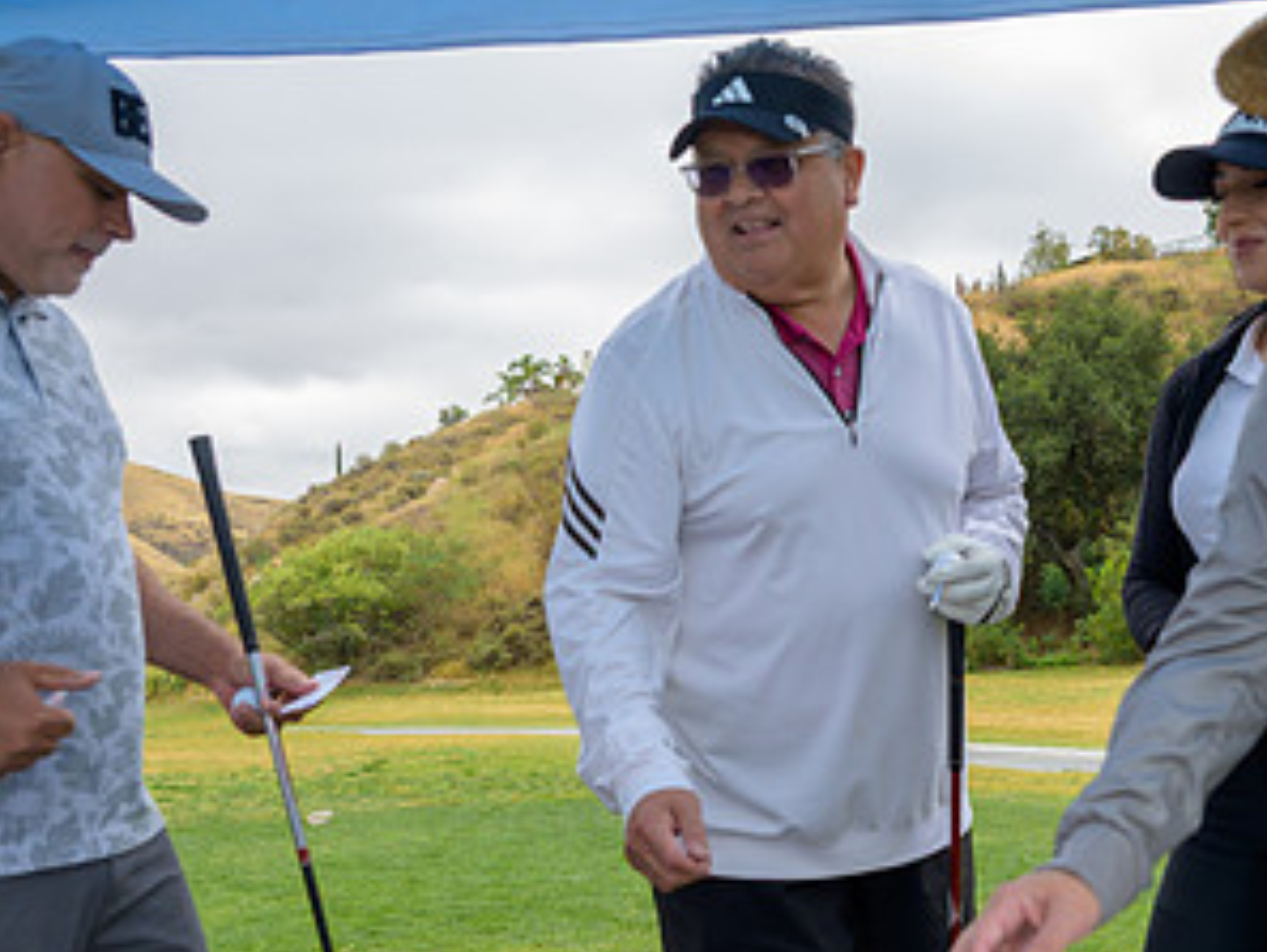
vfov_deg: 32.1
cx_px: 896
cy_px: 574
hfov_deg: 41.2
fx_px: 1648
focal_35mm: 45
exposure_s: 1/2500
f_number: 4
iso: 800
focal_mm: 24
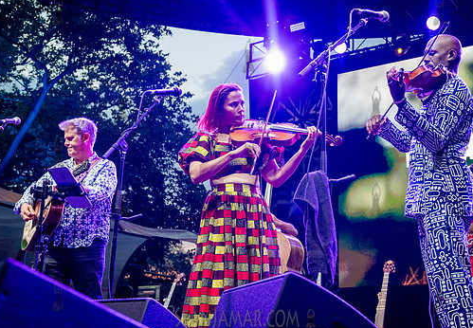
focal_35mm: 52
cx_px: 285
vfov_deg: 26.6
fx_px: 692
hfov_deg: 37.6
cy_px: 134
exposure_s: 1/500
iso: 4000
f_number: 4
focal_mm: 40
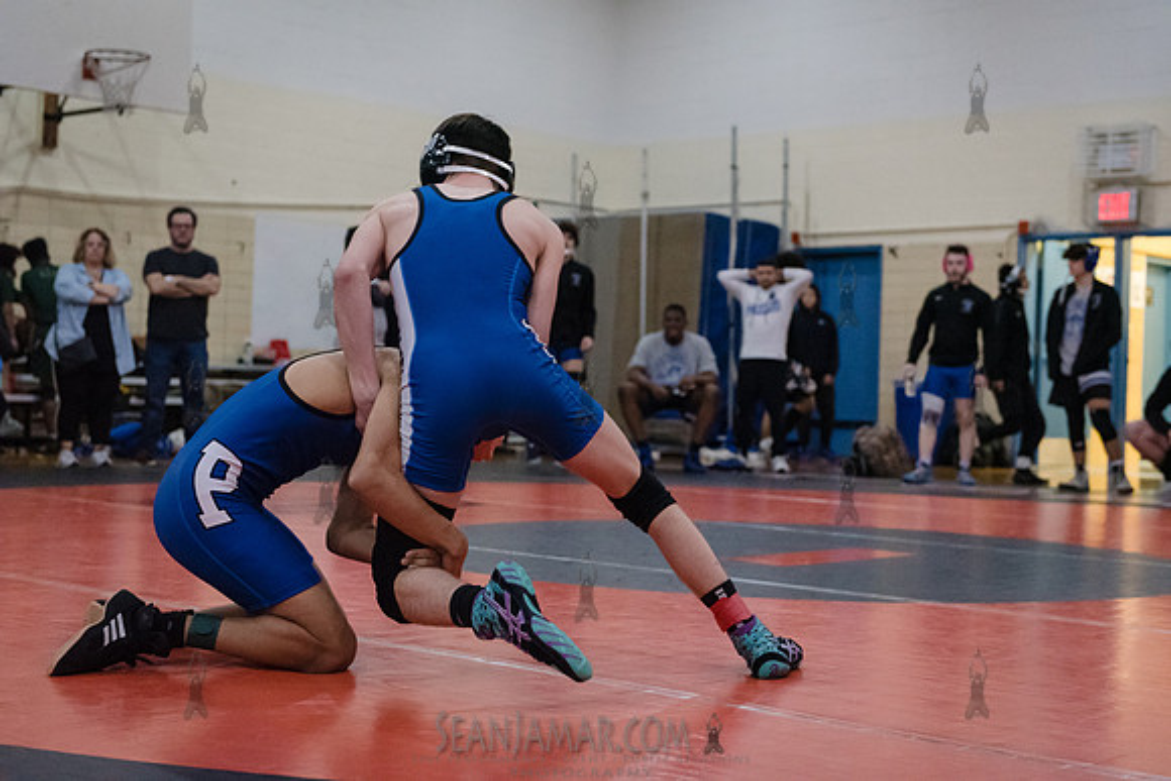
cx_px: 586
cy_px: 390
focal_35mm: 56
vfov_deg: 24.2
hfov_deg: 35.6
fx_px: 1822
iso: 8000
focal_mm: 56
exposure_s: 1/400
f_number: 3.2
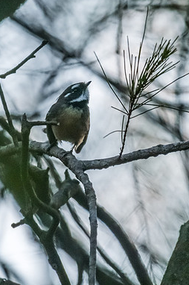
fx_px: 10886
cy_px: 86
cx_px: 81
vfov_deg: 1.5
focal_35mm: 1380
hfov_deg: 1.0
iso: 2500
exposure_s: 1/1000
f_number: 5.6
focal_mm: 500
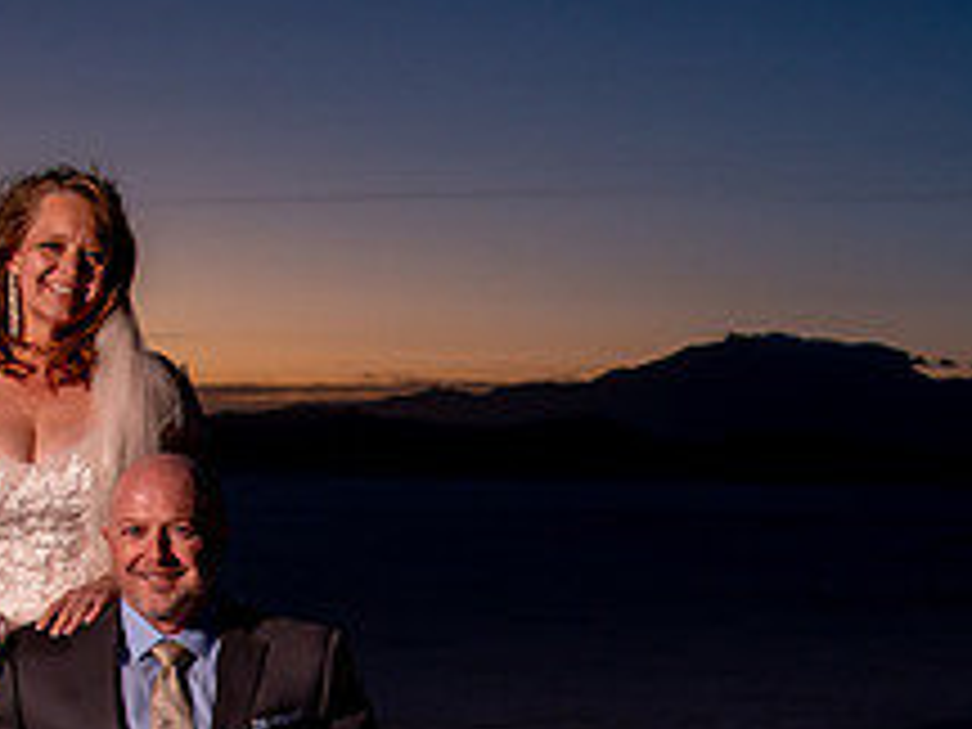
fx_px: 2134
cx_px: 467
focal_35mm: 76
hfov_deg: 25.7
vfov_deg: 19.1
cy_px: 641
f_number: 4
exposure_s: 1/320
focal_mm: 24
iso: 1600
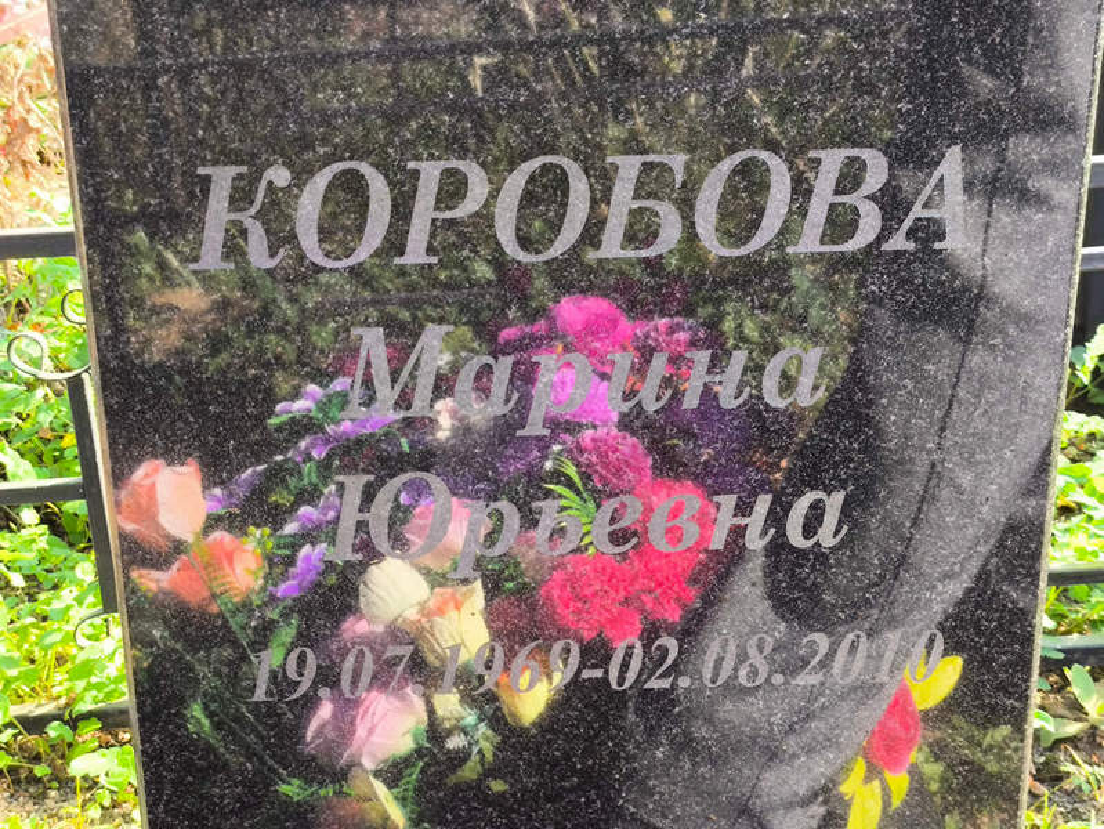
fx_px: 1595
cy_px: 414
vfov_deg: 29.1
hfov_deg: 38.2
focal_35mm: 50
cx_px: 552
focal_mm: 4.71
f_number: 1.7
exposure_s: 1/130
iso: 50
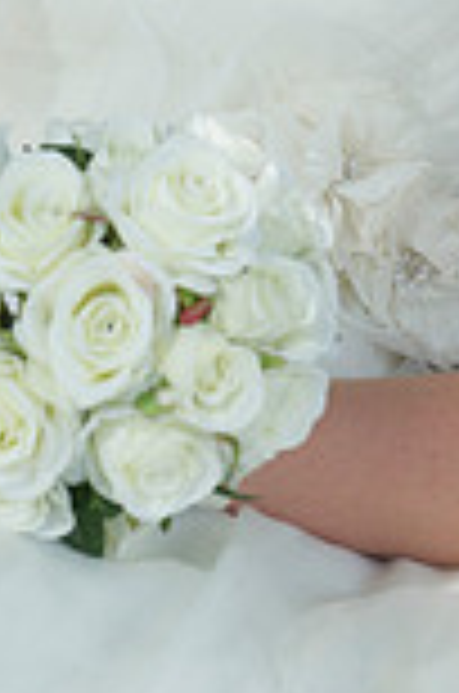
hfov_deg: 3.1
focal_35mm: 439
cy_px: -180
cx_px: 241
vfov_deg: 4.7
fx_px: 8433
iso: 500
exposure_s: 1/250
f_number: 5.6
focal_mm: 150
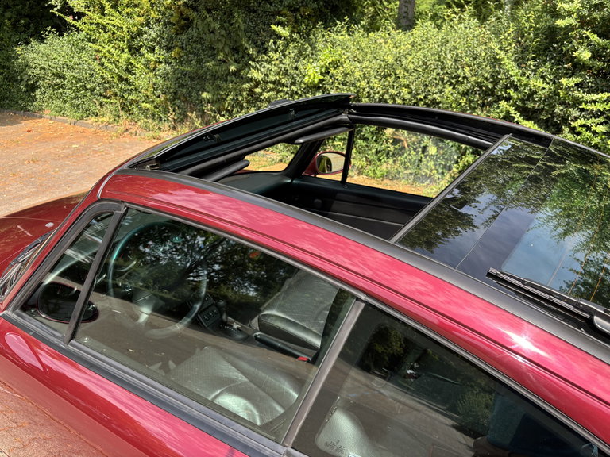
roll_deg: +2.2
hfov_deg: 67.3
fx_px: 458
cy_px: 228
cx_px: 305
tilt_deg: -24.1
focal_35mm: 26
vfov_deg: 53.1
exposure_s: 1/707
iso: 50
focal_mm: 5.96
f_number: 1.6
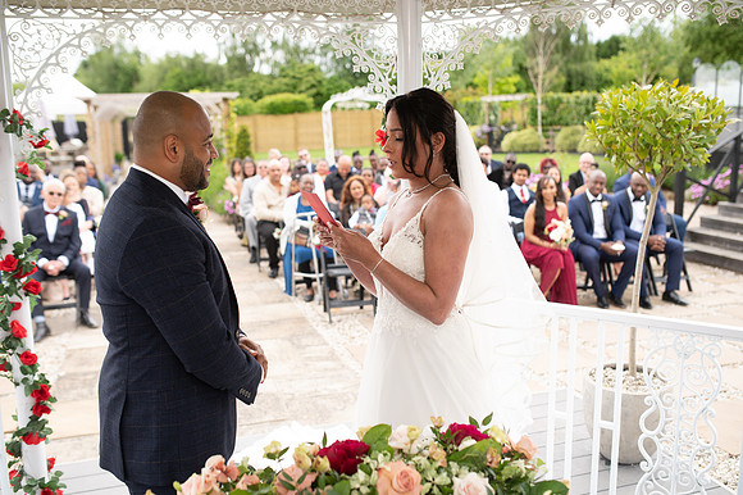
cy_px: 248
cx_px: 372
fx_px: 722
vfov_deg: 37.8
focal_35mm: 35
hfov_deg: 54.5
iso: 100
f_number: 2.8
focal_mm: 35
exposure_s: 1/400
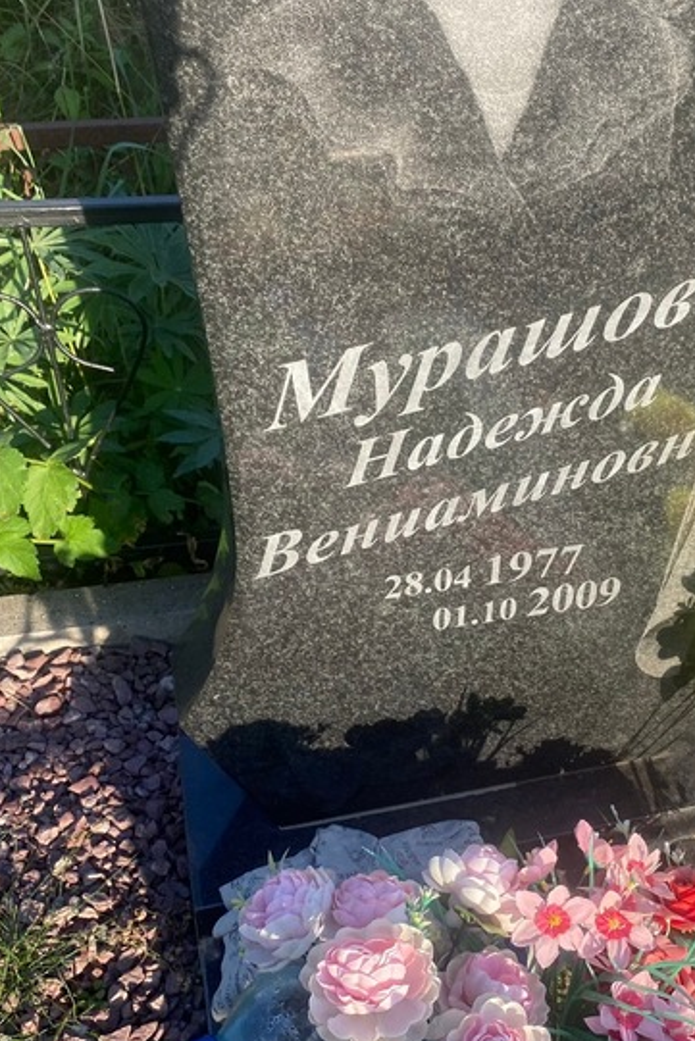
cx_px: 547
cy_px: 504
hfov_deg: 32.6
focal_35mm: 40
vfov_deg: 48.4
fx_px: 1158
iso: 32
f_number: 1.8
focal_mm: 4.25
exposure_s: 1/957
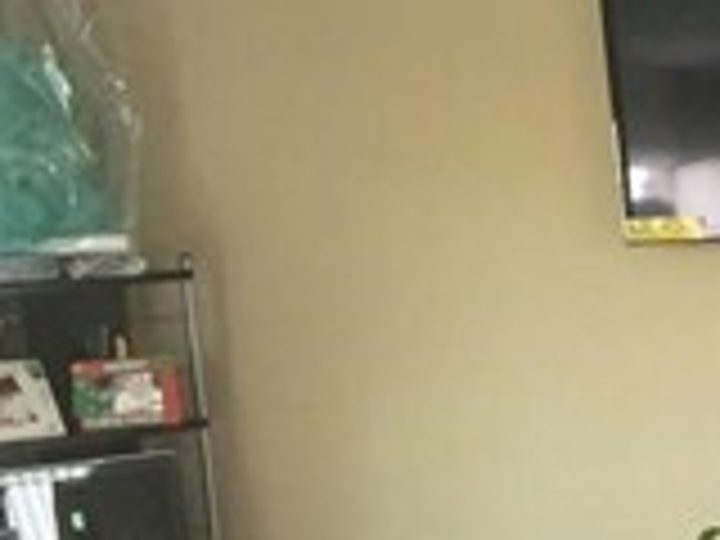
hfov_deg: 15.0
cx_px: 1256
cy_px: 576
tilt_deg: -8.1
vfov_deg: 12.6
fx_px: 2413
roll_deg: +4.2
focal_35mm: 116
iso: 100
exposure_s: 1/30
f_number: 2.2
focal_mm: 4.15
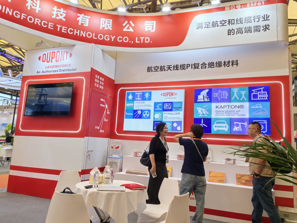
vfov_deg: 51.4
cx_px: 148
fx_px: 232
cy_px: 112
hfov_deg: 65.3
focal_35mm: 27
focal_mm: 5.75
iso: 400
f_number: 4
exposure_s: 1/333
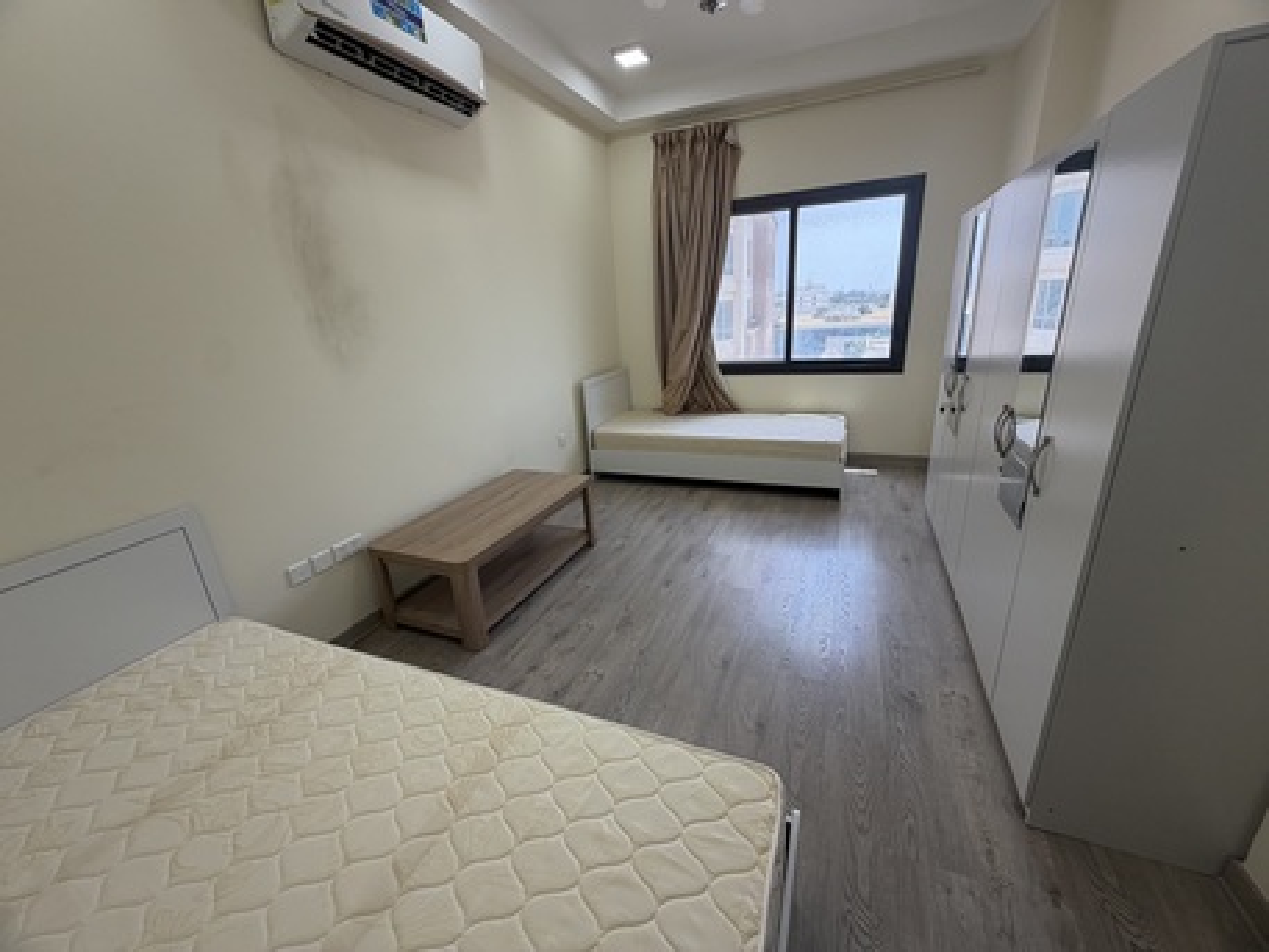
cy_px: 476
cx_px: 634
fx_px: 513
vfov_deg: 85.7
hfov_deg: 102.0
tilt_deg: -18.3
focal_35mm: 14
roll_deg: +3.5
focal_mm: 2.22
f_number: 2.2
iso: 100
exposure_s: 1/121
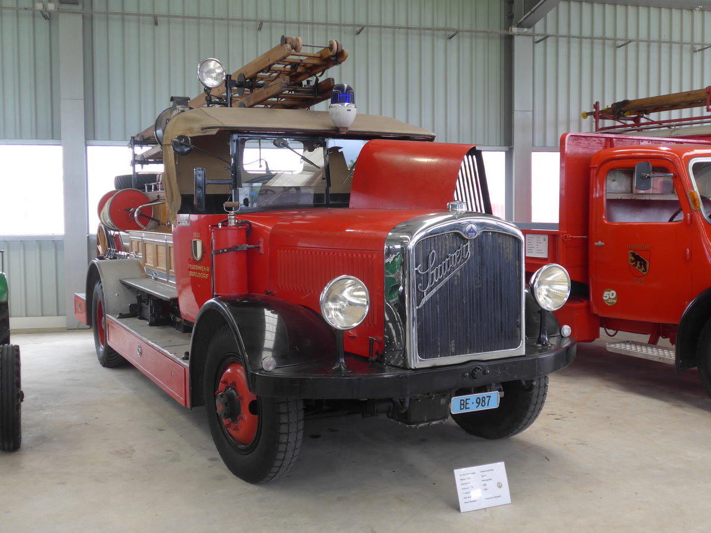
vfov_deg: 36.8
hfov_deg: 47.9
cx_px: 356
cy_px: 266
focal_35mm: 39
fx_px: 801
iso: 125
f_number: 2.5
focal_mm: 8
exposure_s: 1/60
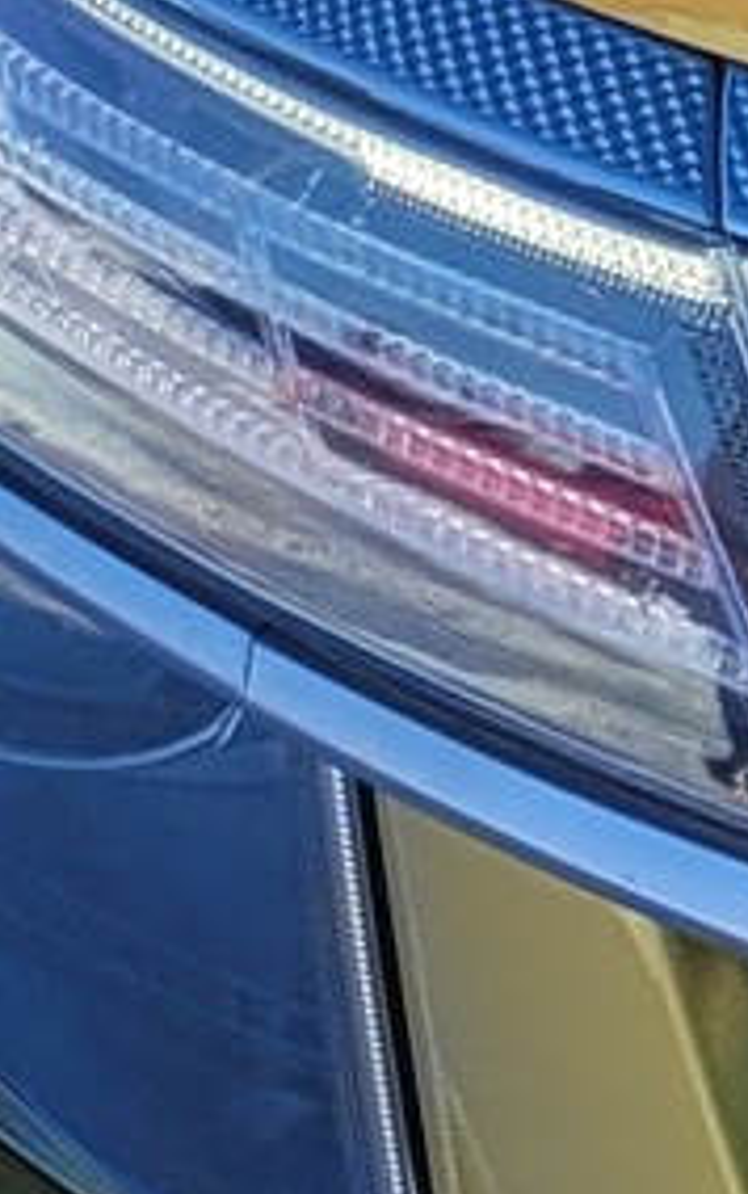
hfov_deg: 4.0
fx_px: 9082
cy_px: -206
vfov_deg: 7.5
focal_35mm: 279
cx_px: 4366
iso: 40
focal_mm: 5.4
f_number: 1.8
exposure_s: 1/1728
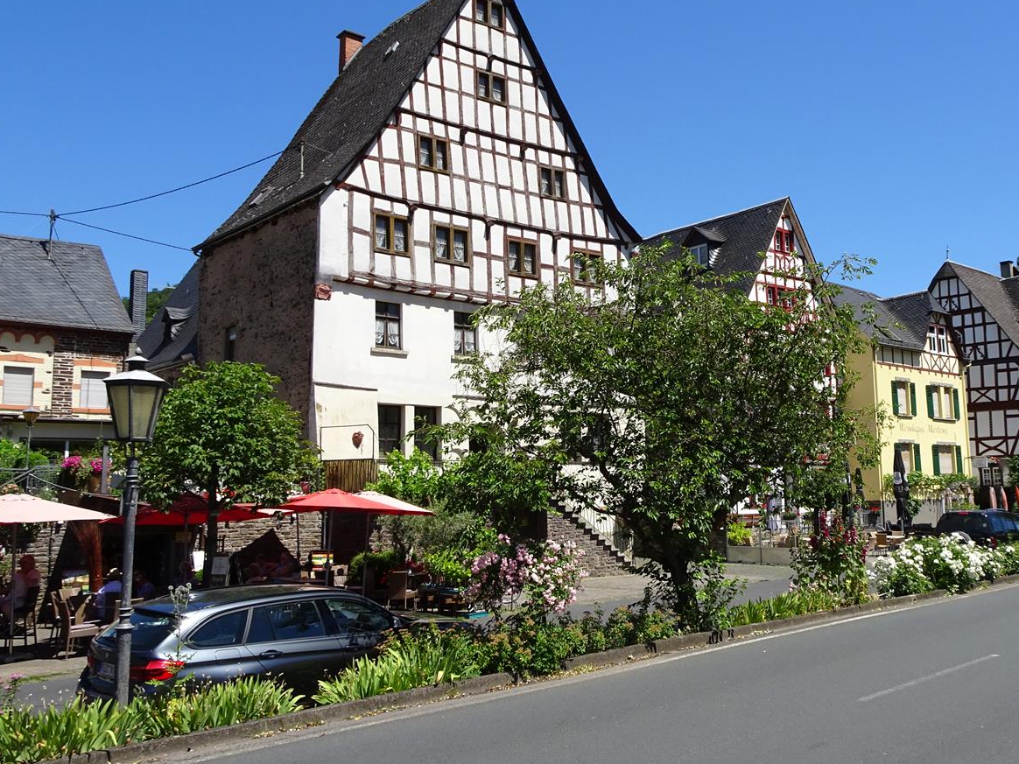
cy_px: 366
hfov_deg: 54.6
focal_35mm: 33
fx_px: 971
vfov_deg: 42.9
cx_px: 650
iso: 80
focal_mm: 4.1
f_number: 3.5
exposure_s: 1/800
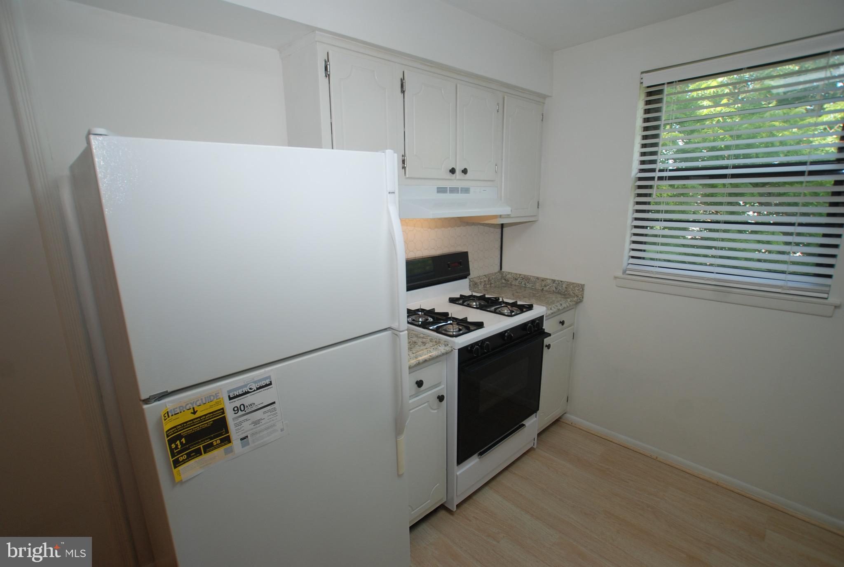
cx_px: 422
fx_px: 388
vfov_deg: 72.3
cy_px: 284
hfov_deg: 94.9
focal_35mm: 16
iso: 200
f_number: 4.5
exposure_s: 1/60
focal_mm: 11
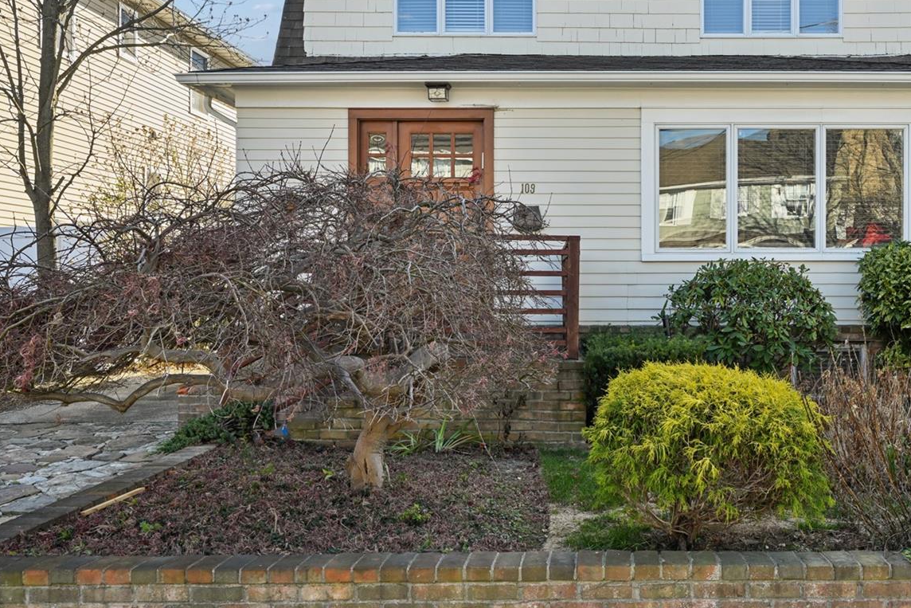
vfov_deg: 38.8
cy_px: 260
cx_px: 596
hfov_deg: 54.8
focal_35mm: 34
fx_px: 860
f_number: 11
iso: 100
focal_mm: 19
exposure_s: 1/40
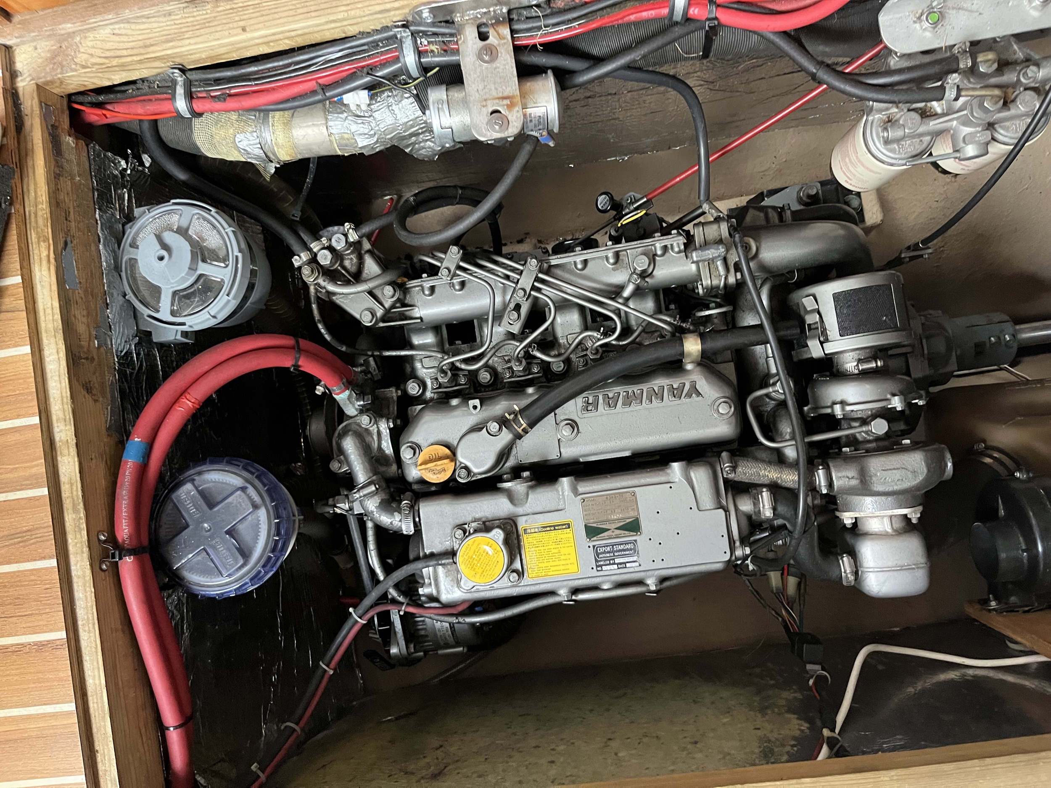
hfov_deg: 67.3
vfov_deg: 53.1
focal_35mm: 26
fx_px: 789
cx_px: 526
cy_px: 394
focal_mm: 5.1
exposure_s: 1/56
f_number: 1.6
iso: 500
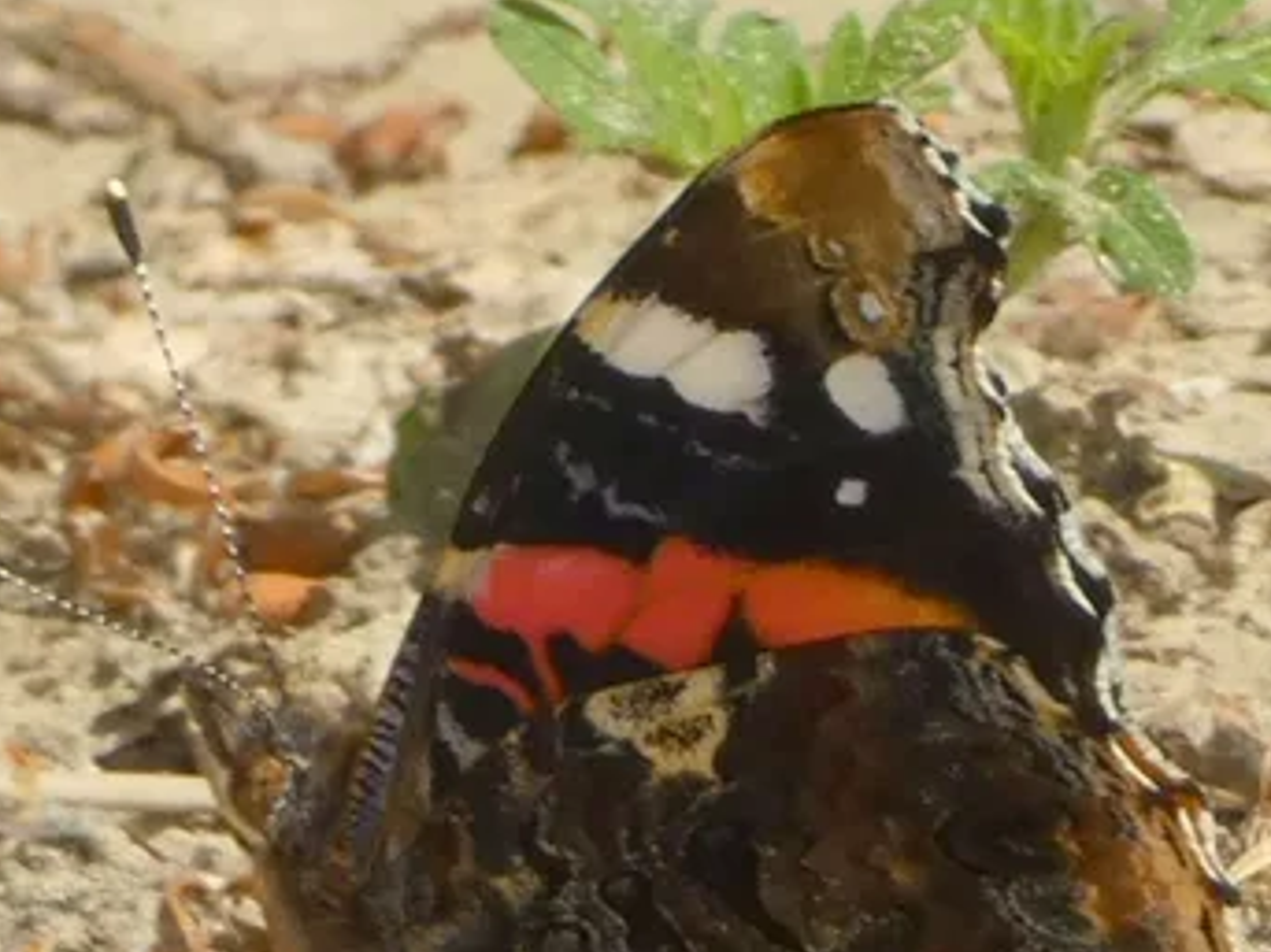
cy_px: 648
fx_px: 19930
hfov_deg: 3.7
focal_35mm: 543
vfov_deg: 2.7
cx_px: 623
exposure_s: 1/160
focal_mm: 52.2
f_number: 5.5
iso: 80
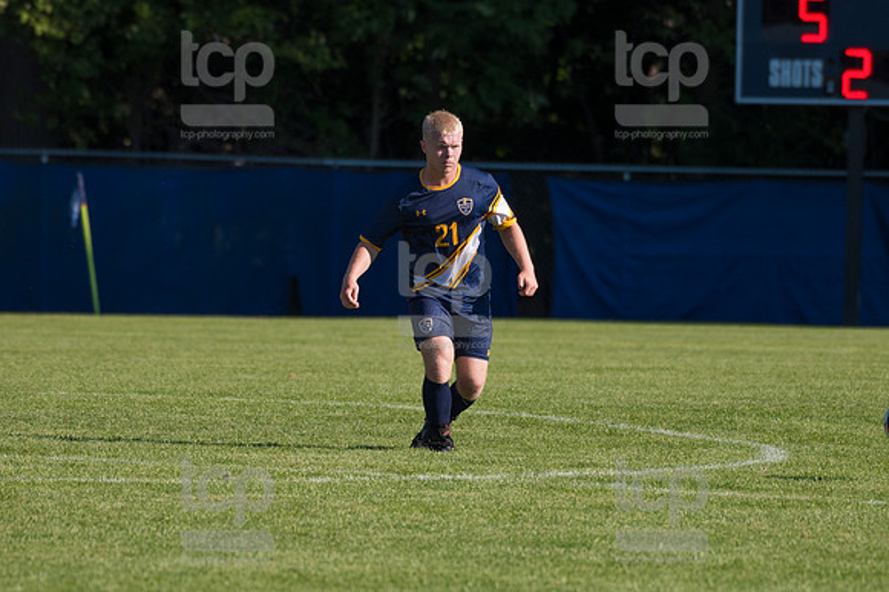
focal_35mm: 465
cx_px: 444
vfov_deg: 3.0
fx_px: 11476
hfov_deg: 4.4
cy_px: 296
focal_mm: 310
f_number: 5.6
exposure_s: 1/2000
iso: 320
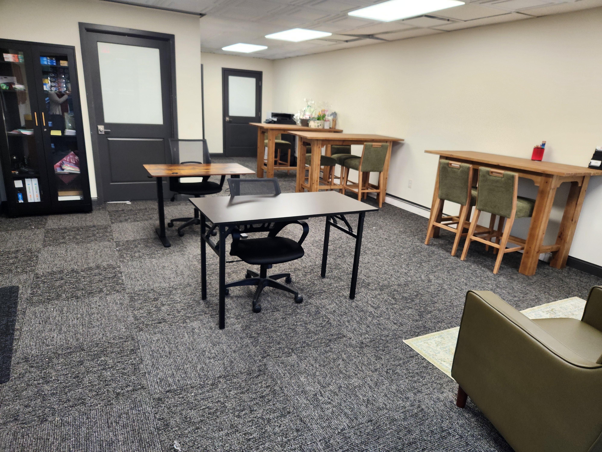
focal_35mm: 23
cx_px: 301
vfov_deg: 58.9
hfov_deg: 73.9
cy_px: 226
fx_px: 400
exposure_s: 1/120
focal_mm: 5.4
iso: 250
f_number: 1.8
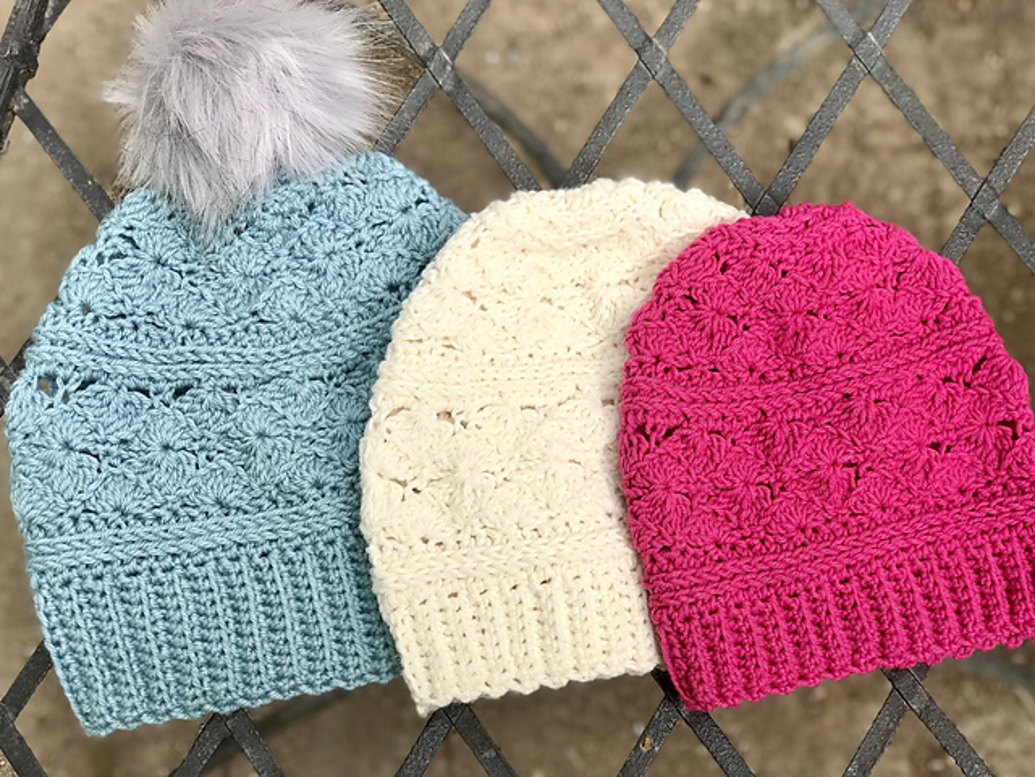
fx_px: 1704
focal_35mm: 57
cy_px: 388
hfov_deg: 33.8
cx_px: 518
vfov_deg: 25.7
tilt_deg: -81.5
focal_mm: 6.6
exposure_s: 1/137
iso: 20
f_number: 2.8
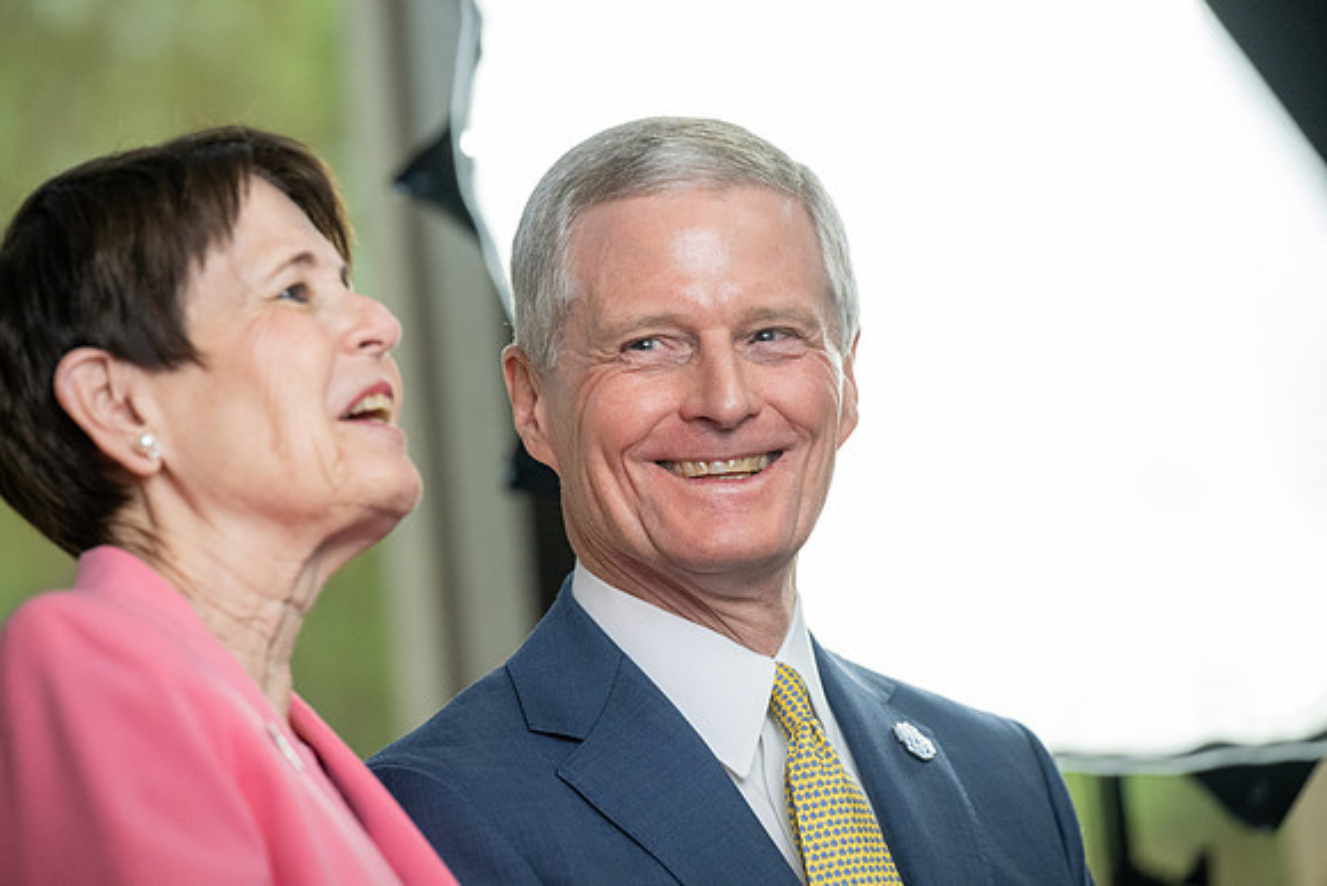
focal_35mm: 200
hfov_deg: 10.3
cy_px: 443
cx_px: 664
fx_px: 7374
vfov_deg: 6.9
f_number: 4
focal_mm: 200
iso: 2500
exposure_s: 1/400
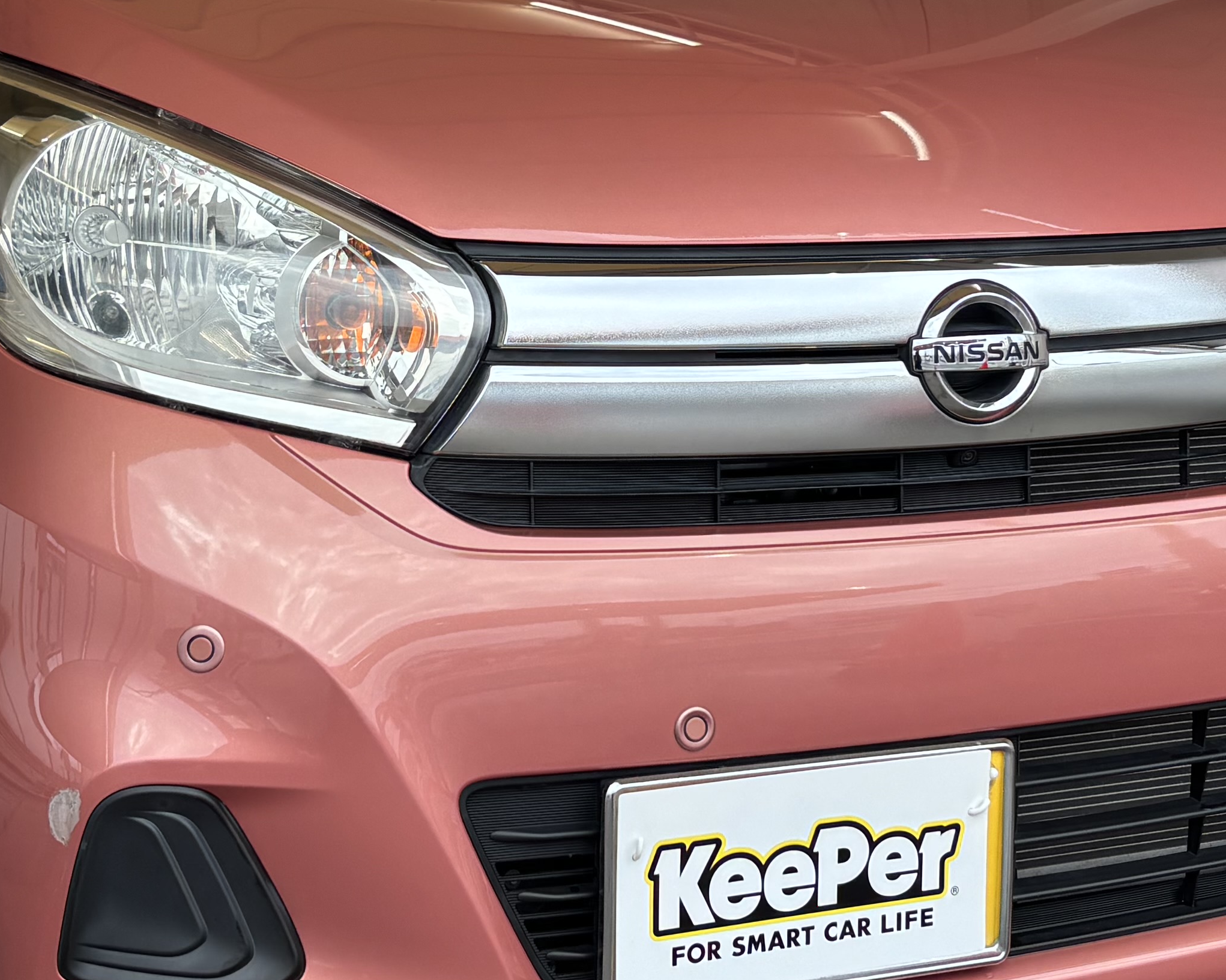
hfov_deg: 26.7
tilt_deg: -5.0
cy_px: 263
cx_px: 492
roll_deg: +0.4
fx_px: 2576
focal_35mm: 71
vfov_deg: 21.4
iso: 50
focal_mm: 5.96
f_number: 1.6
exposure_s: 1/466
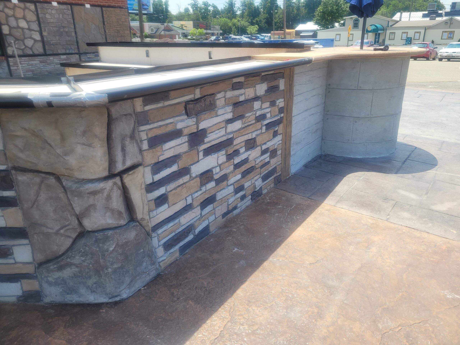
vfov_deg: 53.1
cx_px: 230
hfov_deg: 67.3
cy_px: 172
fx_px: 346
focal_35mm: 26
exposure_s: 1/1114
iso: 40
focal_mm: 5.4
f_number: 1.8
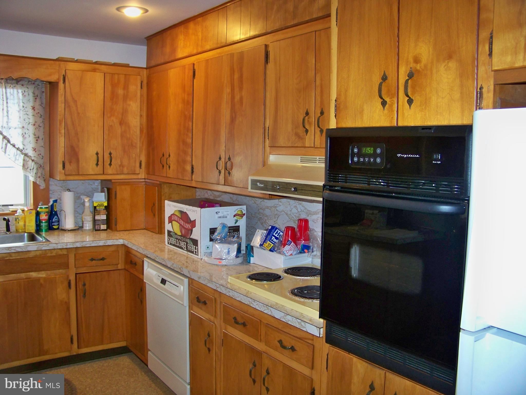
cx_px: 263
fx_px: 501
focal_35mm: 33
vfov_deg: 42.9
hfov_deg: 55.4
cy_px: 198
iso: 200
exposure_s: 1/30
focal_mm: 5.85
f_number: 2.8
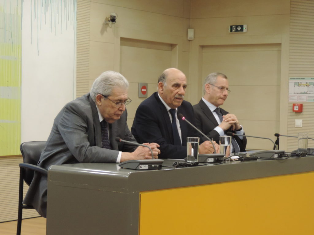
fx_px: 816
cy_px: 118
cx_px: 157
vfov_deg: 16.4
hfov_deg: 21.8
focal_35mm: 90
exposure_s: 1/25
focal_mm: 16
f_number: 4.1
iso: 500
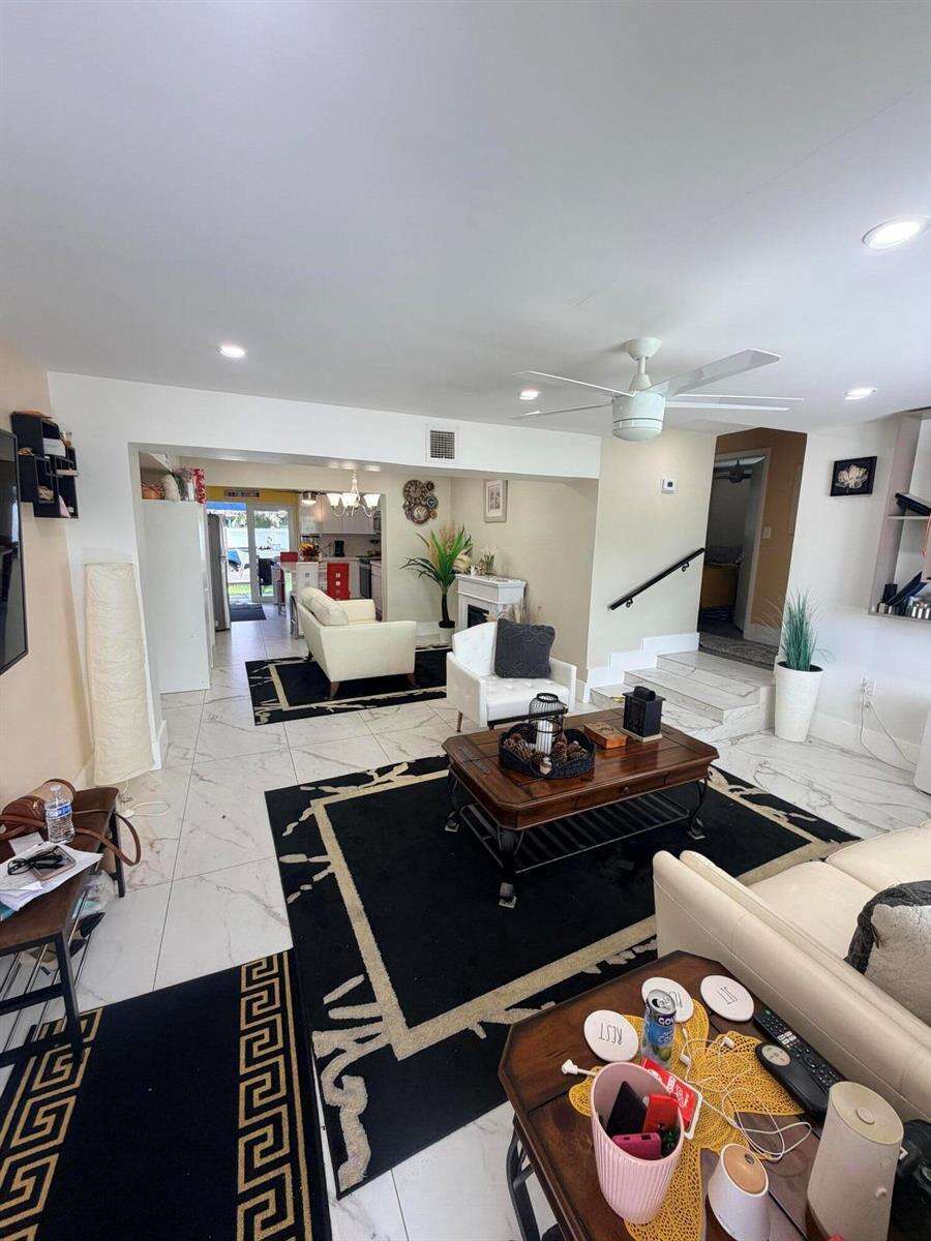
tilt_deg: -10.3
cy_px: 620
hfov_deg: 85.7
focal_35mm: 14
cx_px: 466
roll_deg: -0.9
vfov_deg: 102.1
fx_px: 502
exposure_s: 1/120
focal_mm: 2.22
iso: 125
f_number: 2.2
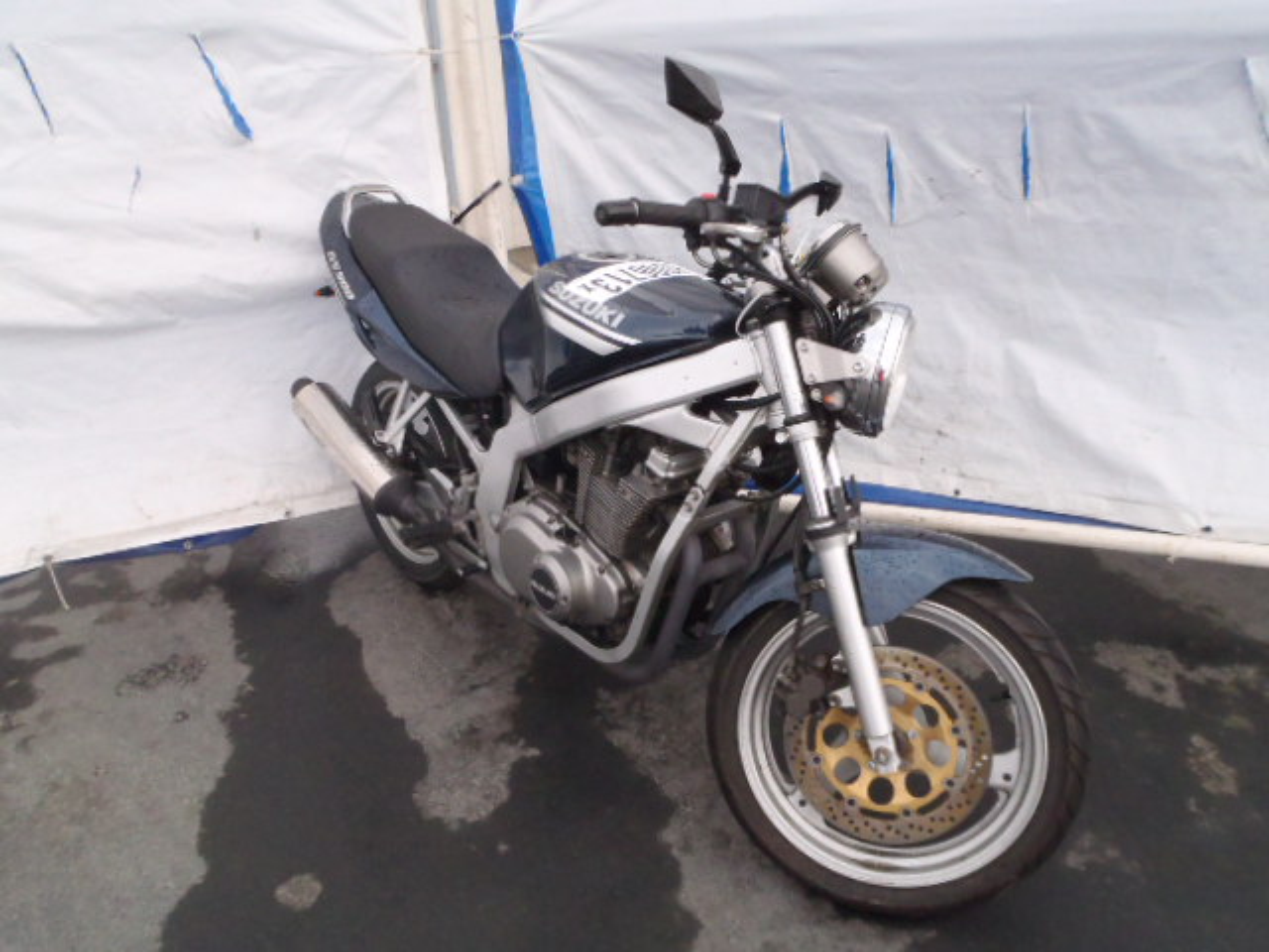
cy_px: 476
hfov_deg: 63.4
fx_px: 1026
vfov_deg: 49.7
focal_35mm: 28
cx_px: 634
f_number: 4.5
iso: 400
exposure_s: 1/320
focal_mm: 5
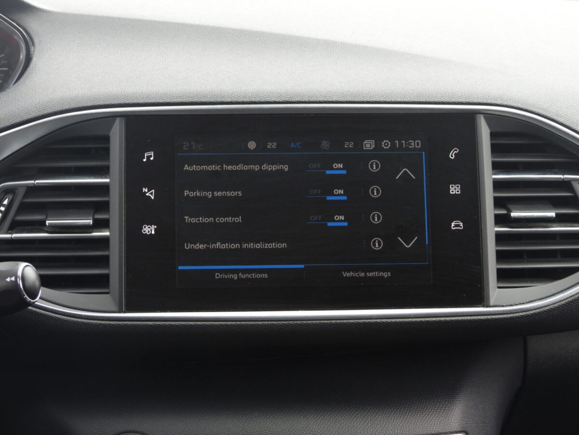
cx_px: 290
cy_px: 218
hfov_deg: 23.0
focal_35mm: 85
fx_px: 1422
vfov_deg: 17.4
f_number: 3.5
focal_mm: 15.3
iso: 220
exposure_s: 1/60
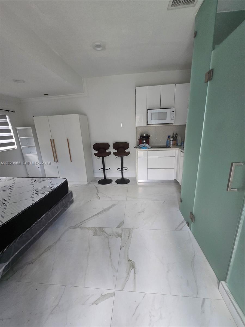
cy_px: 164
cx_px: 122
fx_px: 123
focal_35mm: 13
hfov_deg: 89.9
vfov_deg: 106.2
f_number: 2.2
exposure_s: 1/60
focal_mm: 1.7
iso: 160
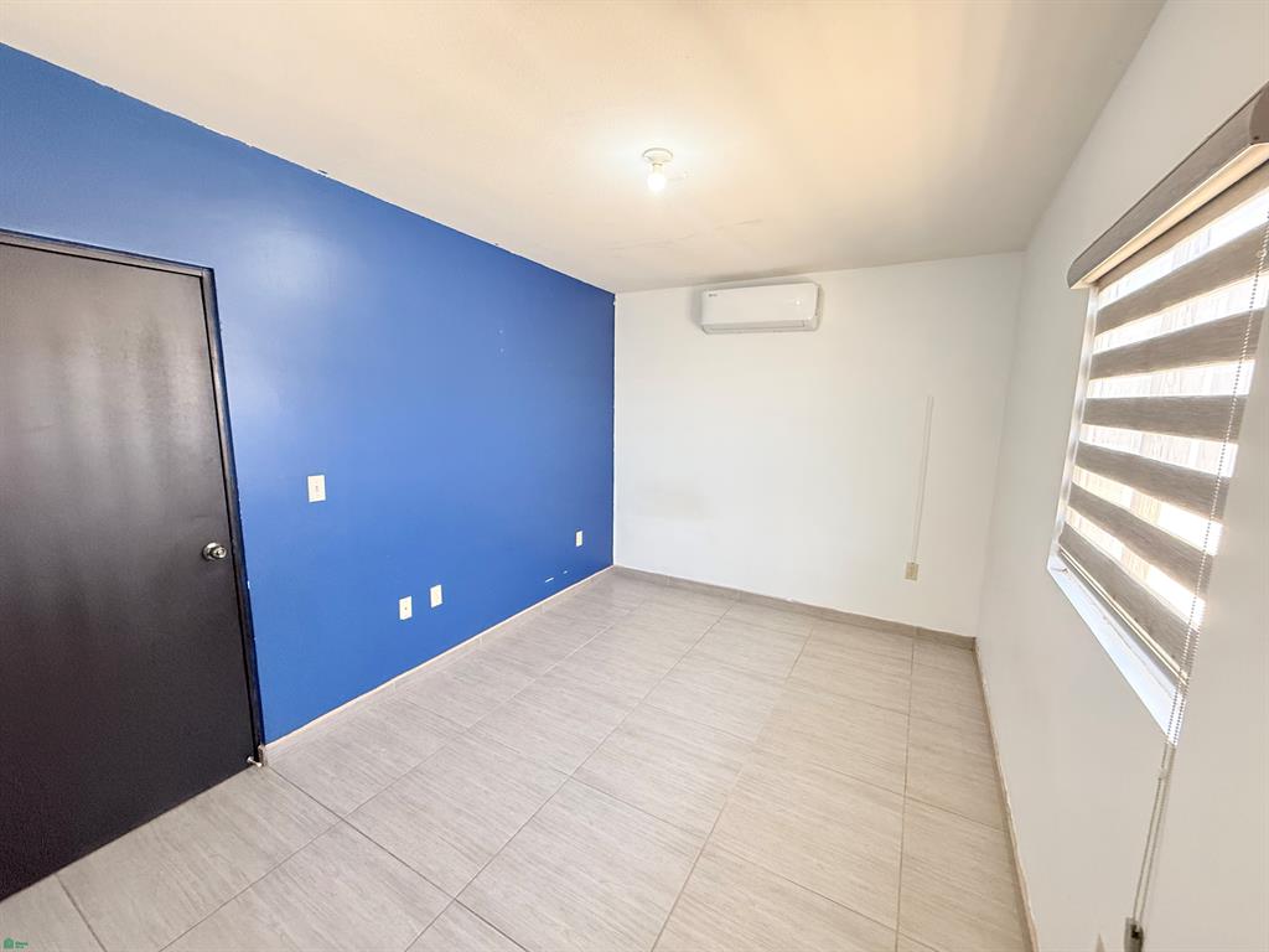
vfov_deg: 85.7
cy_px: 476
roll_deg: +0.1
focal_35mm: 14
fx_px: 513
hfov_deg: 102.1
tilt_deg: -7.9
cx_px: 634
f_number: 2.2
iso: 400
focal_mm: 2.22
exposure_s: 1/60
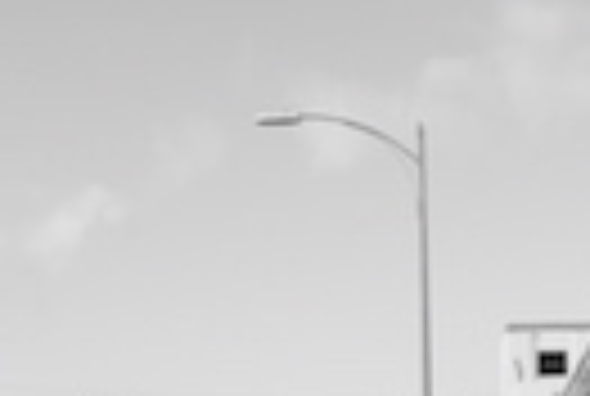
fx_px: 2168
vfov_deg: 10.1
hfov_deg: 15.5
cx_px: 216
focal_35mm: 132
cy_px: 626
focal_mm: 18
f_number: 14
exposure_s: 1/60
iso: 100
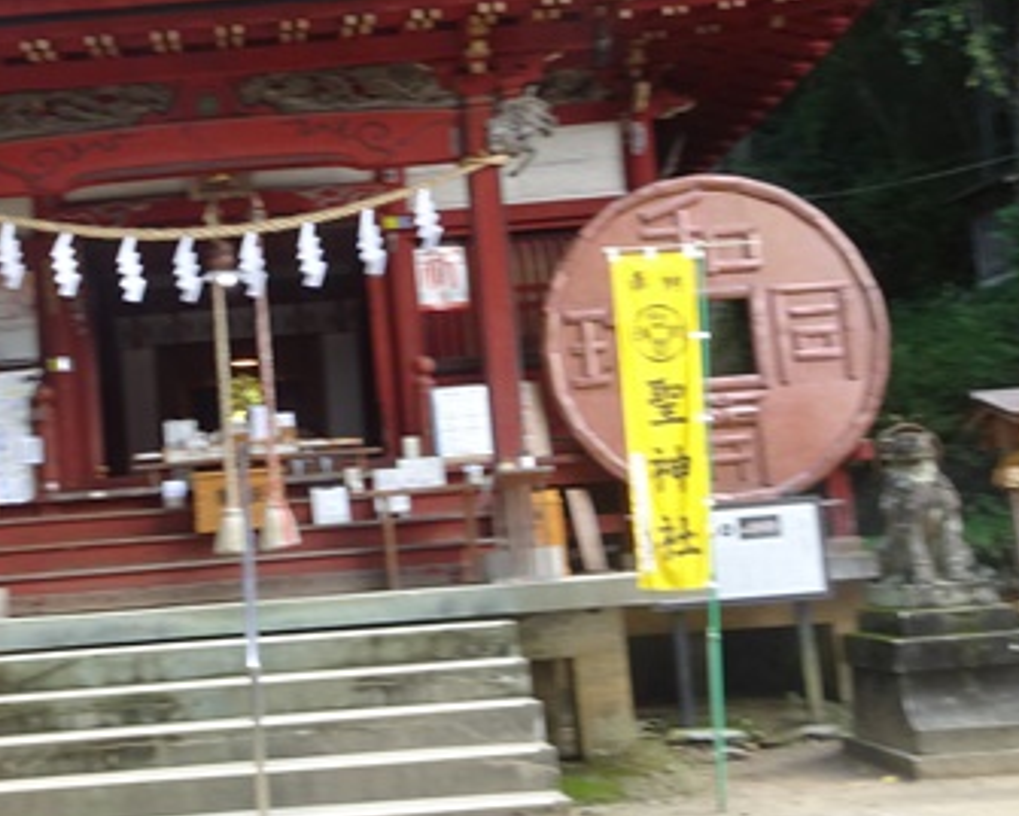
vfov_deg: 30.8
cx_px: 234
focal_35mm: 49
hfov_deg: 37.0
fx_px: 1478
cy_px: 419
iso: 80
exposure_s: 1/50
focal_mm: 4.1
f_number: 3.5
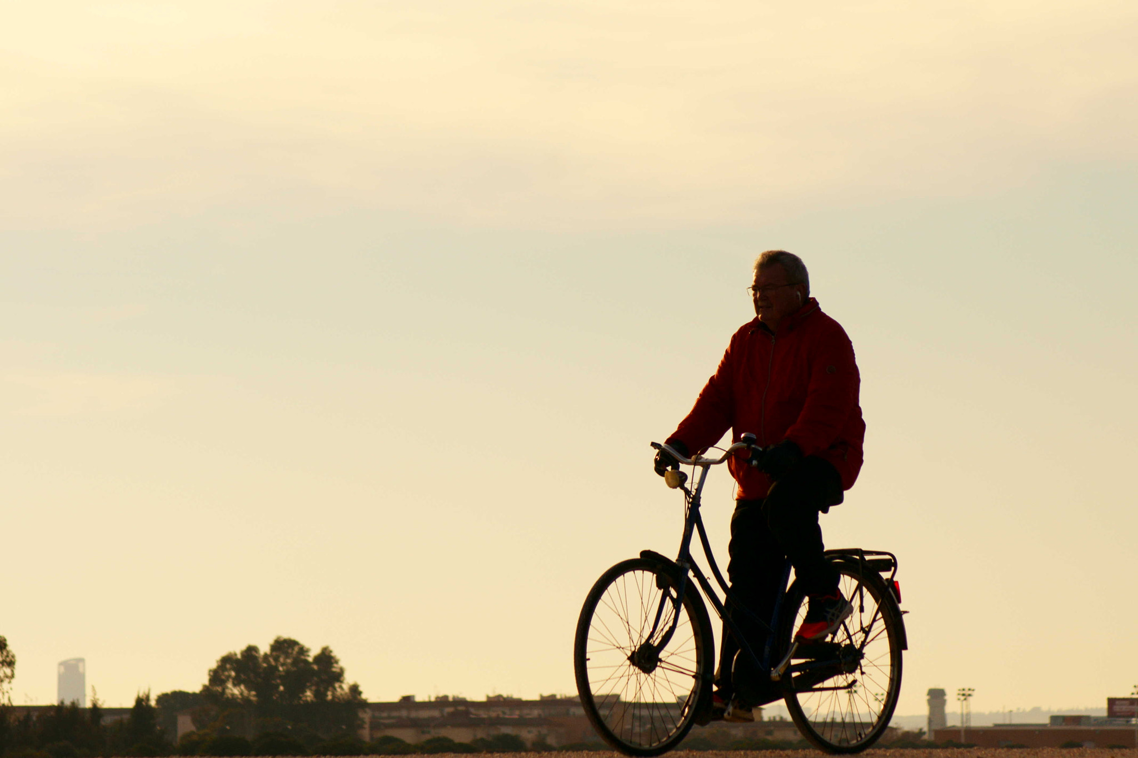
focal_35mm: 195
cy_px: 379
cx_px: 569
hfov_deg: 10.5
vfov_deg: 7.0
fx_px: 6163
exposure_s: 1/3200
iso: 400
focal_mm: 130
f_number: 5.6
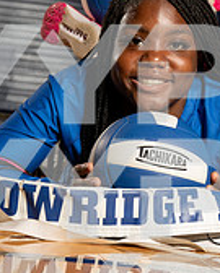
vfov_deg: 13.0
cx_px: 122
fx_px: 1201
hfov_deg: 10.5
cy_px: 190
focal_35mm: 148
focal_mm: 59
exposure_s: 1/250
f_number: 8
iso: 500
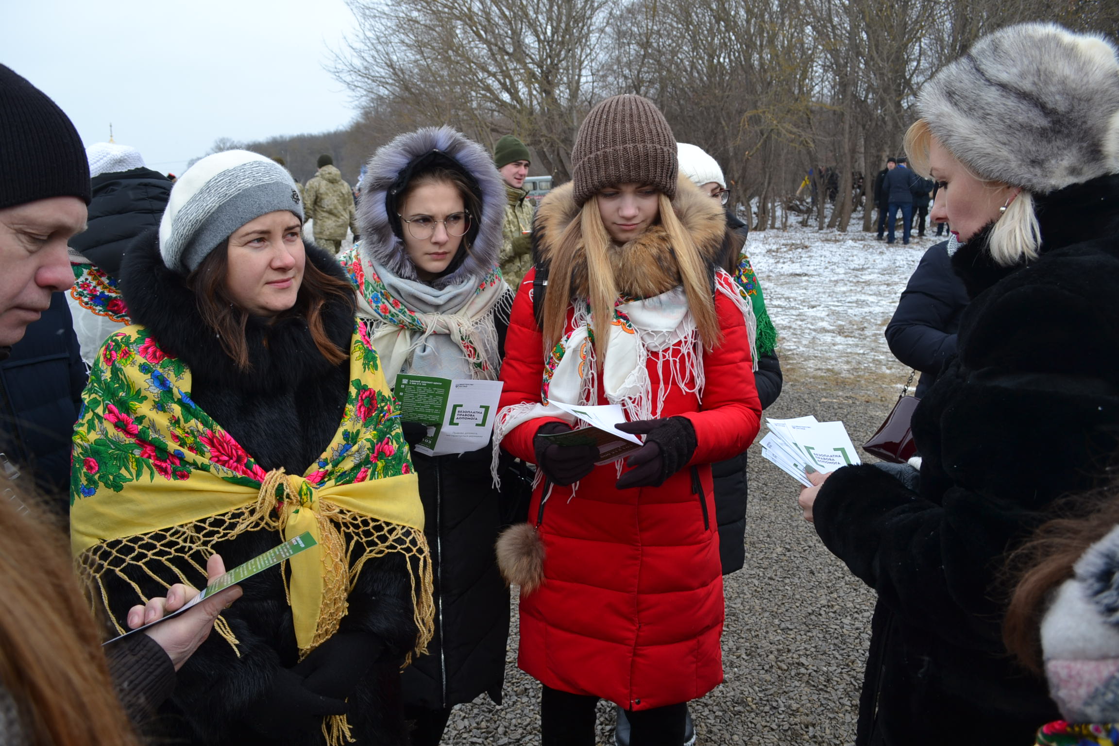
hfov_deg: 67.4
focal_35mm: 27
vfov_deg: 47.9
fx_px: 839
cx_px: 560
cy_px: 373
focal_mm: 18
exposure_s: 1/160
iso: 100
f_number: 6.3
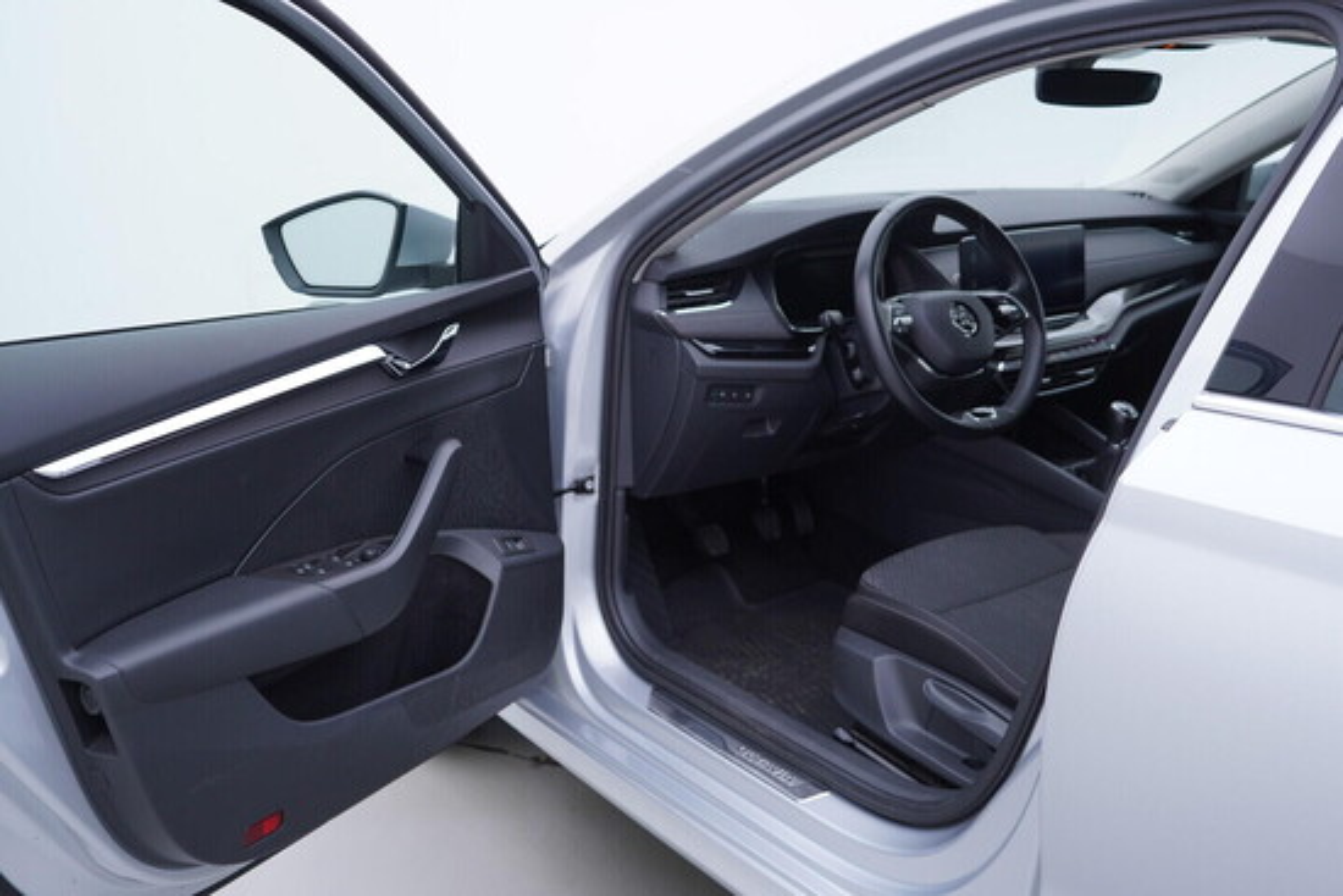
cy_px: 448
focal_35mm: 36
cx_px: 672
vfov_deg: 36.9
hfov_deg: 53.1
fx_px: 1343
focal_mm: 24
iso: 125
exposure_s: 1/50
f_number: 3.2
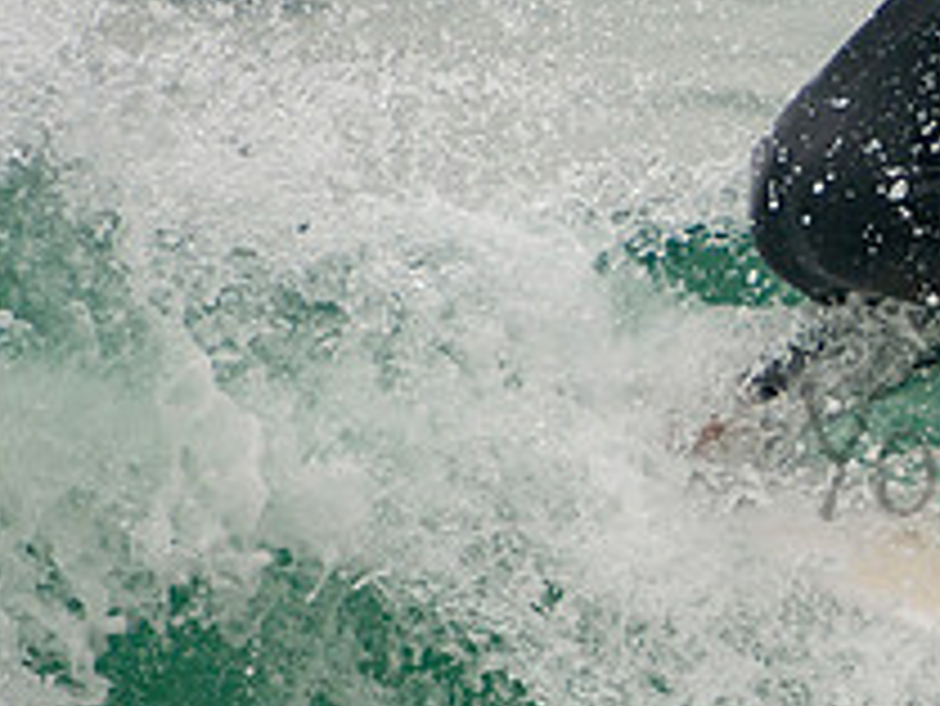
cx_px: 1264
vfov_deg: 0.9
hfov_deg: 1.2
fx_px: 43446
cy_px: 411
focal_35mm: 1599
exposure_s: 1/1250
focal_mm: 400
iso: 250
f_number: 5.6
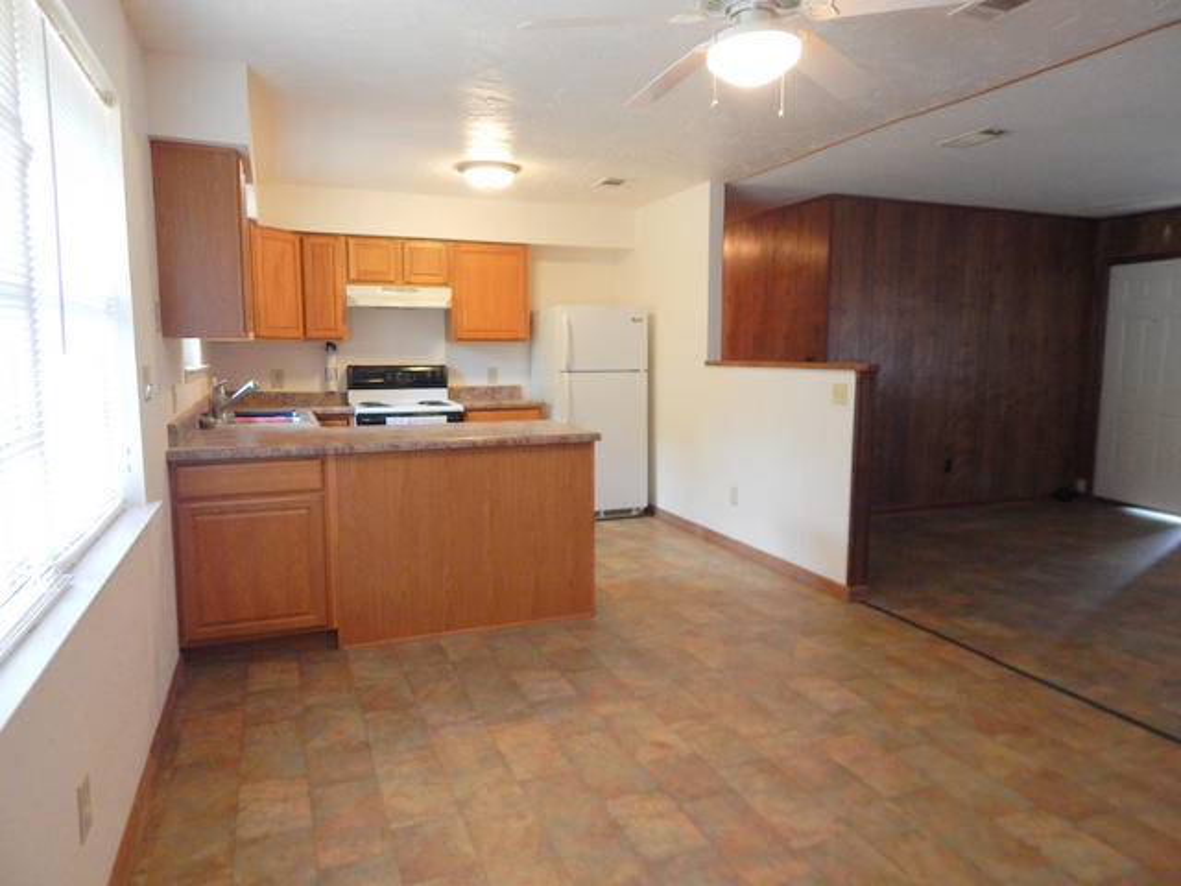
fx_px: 751
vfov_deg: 61.1
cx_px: 590
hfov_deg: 76.4
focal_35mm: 22
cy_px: 443
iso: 360
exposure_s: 1/30
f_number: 3
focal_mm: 4
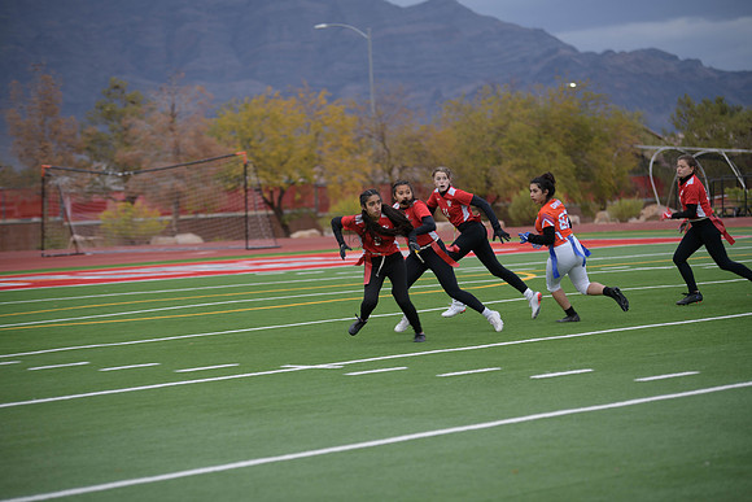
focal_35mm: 135
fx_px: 2821
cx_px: 376
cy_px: 251
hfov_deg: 15.2
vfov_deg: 10.2
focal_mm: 135
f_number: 2.8
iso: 140
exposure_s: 1/200
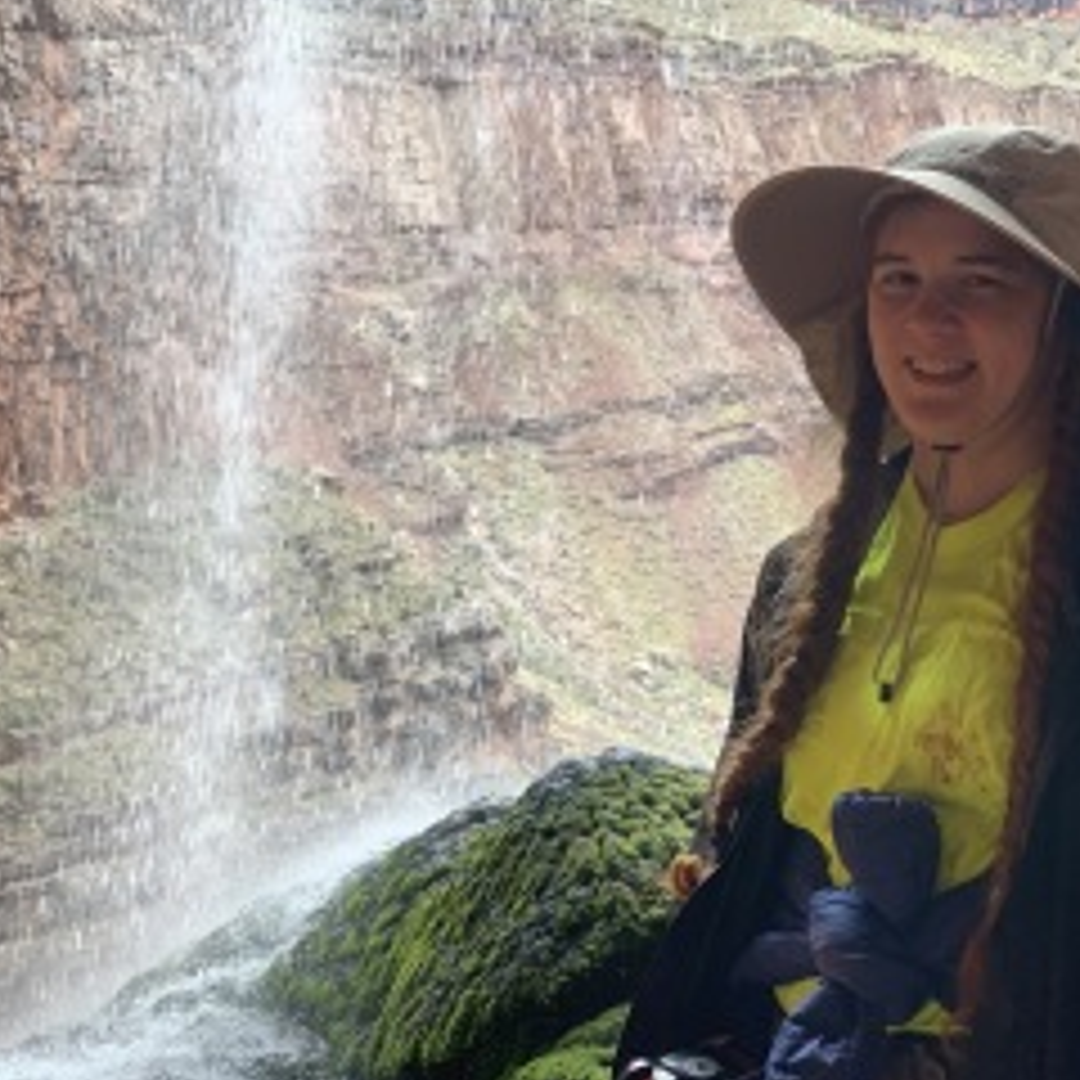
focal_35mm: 70
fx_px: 2471
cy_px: 508
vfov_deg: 24.7
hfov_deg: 24.4
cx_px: 792
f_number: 2.4
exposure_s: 1/122
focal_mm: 6
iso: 80
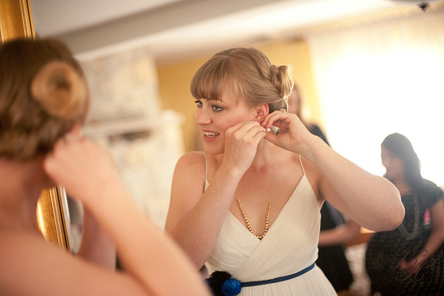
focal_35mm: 50
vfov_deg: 27.0
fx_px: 616
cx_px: 222
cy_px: 148
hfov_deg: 39.6
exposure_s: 1/100
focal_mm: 50
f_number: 1.4
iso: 200
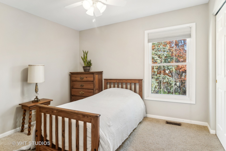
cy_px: 76
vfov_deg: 67.4
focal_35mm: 18
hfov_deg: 90.0
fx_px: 113
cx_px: 113
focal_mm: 12
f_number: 8
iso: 200
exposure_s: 1/5
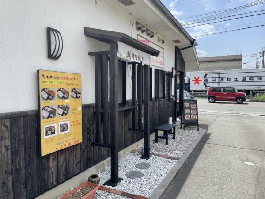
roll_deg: -1.9
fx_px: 199
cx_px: 132
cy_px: 100
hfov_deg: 67.3
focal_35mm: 26
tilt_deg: -3.5
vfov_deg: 53.1
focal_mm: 4.2
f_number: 1.6
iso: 32
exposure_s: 1/2398
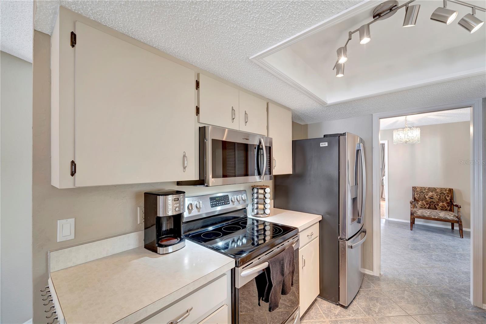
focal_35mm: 14
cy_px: 162
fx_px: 189
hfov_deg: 104.3
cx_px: 243
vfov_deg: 81.1
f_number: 9
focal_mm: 14
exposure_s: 1/2.5
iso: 250
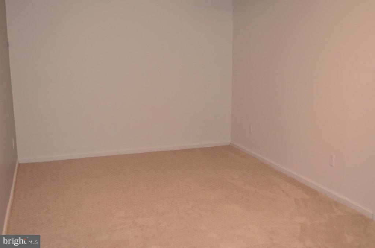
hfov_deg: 49.6
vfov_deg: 34.1
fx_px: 405
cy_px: 124
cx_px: 188
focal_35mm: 39
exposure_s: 1/60
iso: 2200
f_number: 4.2
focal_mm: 26
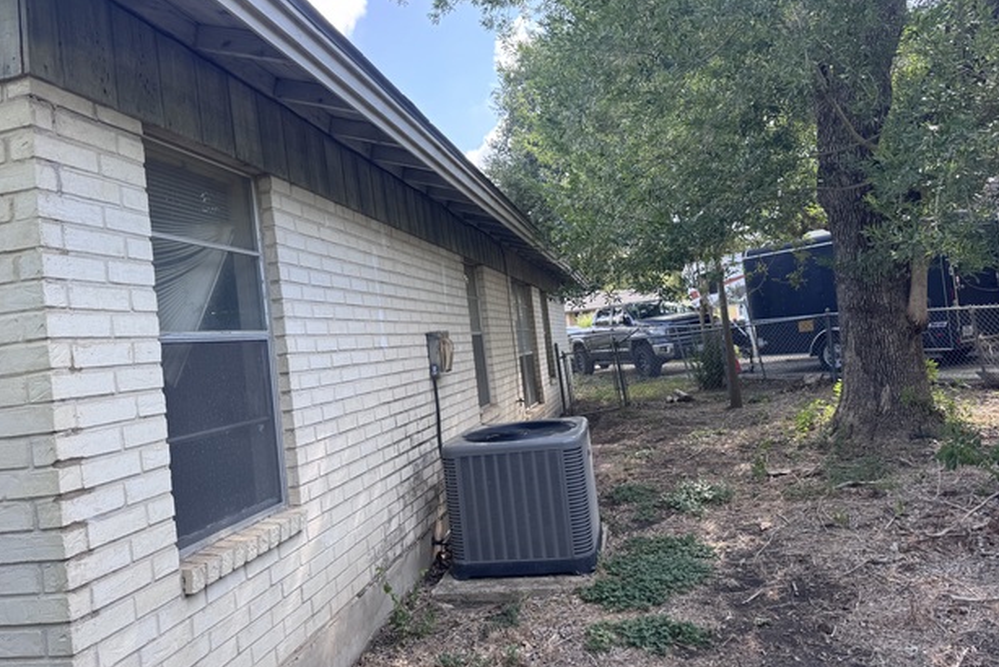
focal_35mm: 26
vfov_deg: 49.6
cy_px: 307
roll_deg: +7.3
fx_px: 722
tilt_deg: +2.1
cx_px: 491
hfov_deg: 69.4
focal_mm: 6.76
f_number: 1.78
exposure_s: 1/397
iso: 80
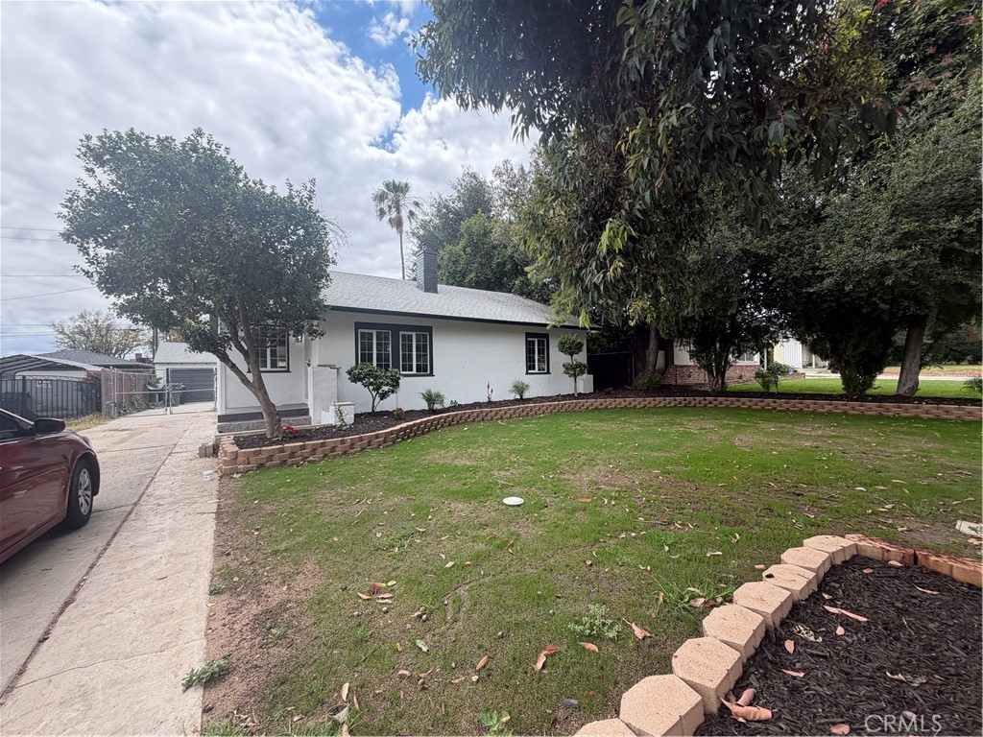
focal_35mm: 14
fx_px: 398
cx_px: 492
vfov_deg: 85.7
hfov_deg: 102.1
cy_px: 368
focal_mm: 2.22
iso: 40
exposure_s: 1/506
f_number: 2.2
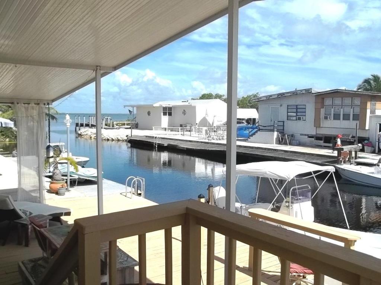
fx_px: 363
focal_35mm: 33
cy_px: 142
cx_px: 190
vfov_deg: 42.9
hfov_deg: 55.4
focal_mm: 5.9
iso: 64
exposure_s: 1/250
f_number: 8
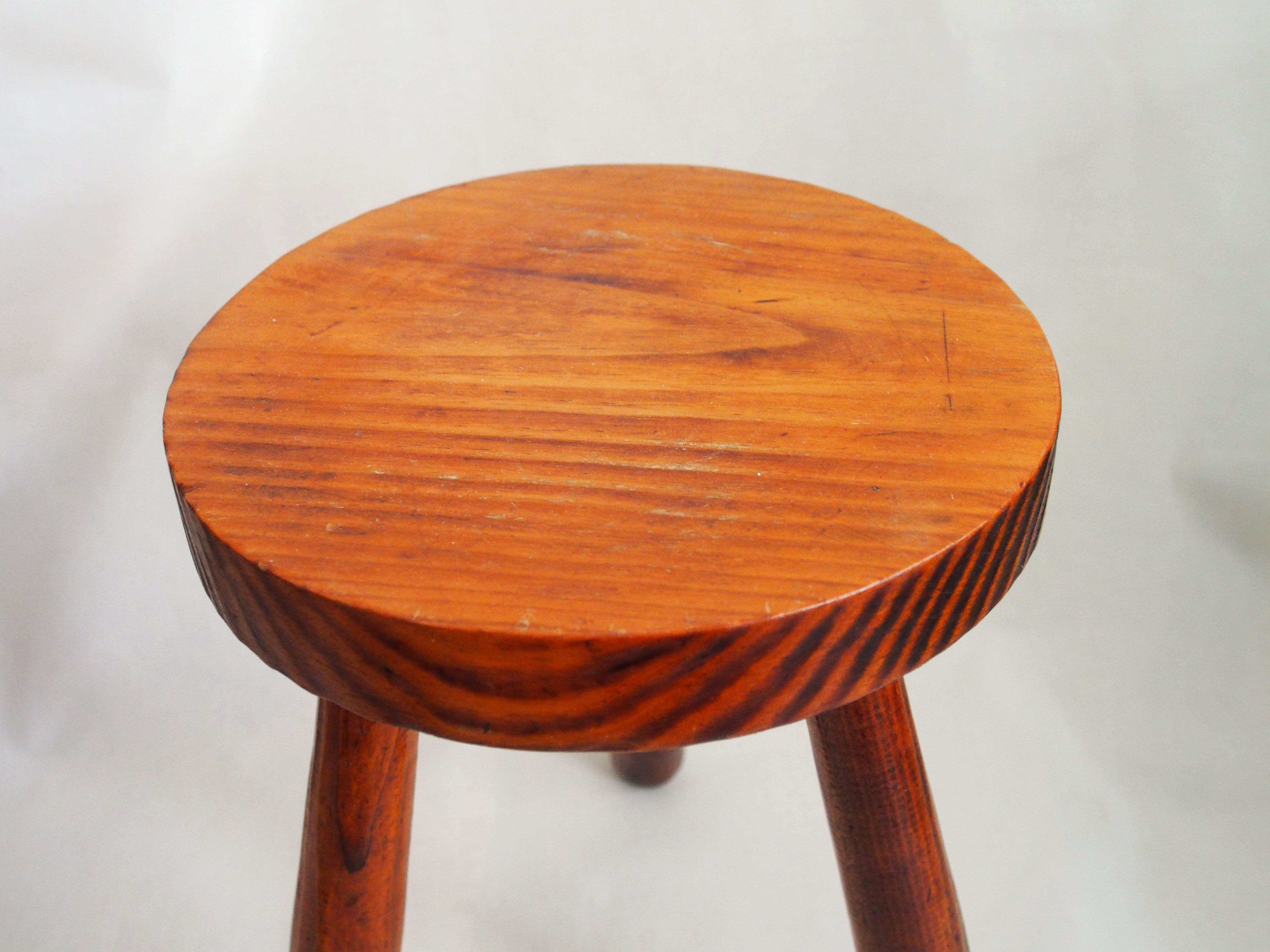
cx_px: 635
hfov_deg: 49.0
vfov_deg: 37.7
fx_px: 1394
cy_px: 476
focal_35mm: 38
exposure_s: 1/30
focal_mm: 19
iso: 1600
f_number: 4.4
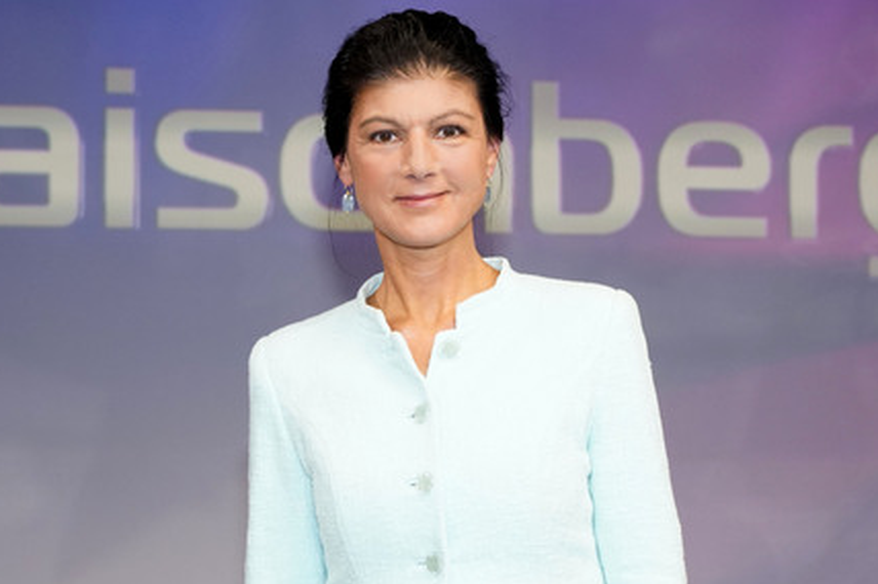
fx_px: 975
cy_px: 289
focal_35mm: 40
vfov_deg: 33.4
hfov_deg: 48.5
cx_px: 434
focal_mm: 38
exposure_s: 1/125
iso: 2000
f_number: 5
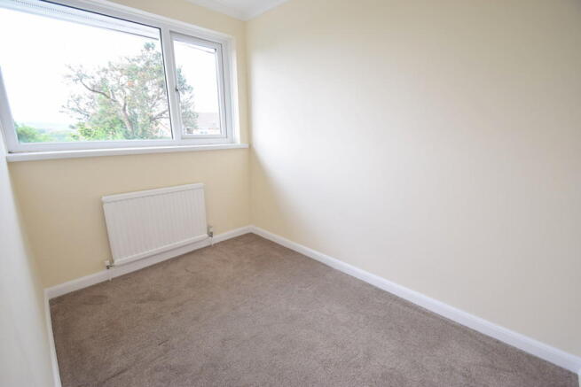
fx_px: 242
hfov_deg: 100.4
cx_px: 290
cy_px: 194
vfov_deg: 77.4
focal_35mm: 15
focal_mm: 10
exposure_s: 1/125
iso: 400
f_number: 5.6
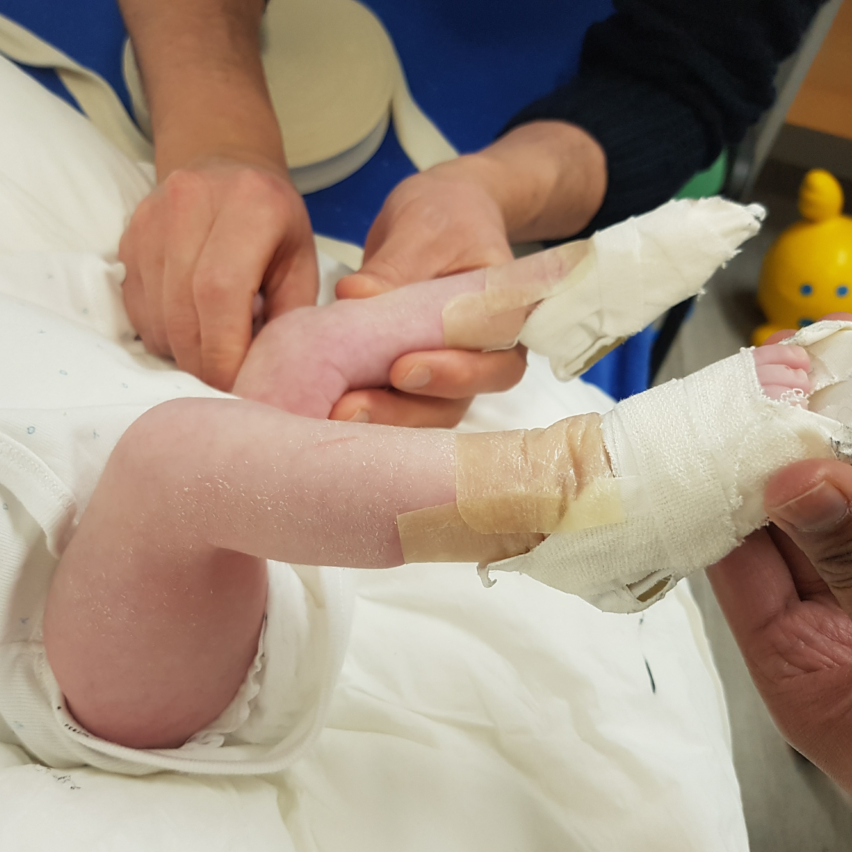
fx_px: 863
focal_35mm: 31
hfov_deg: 52.3
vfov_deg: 52.5
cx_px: 359
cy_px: 422
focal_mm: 4.2
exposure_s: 1/50
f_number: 1.7
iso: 160
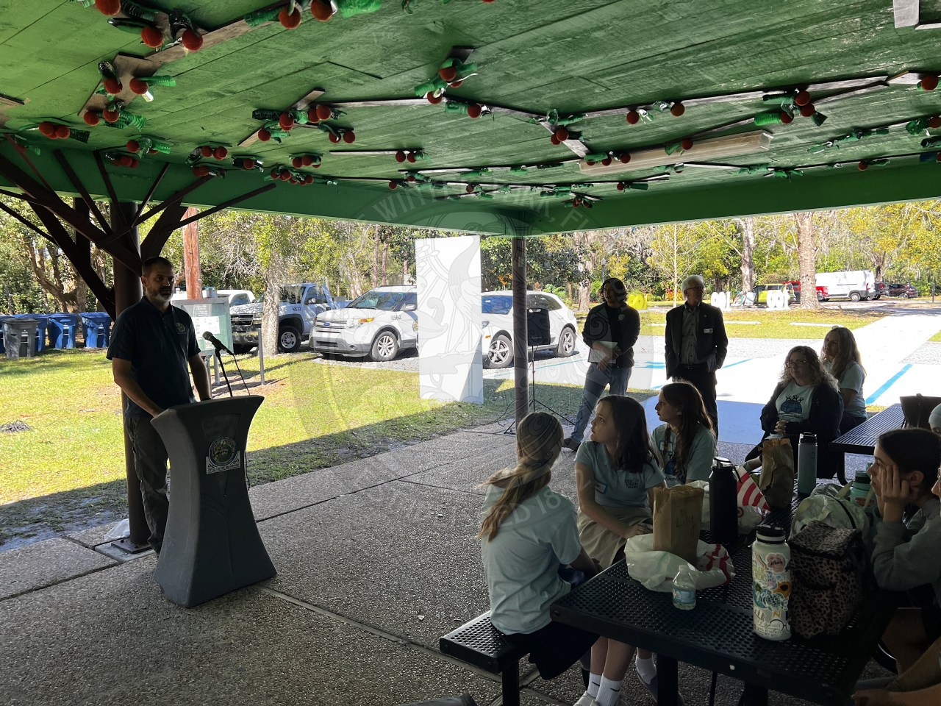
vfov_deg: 53.1
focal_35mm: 26
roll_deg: +0.7
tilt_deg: -4.1
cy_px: 353
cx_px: 470
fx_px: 707
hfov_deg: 67.3
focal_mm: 5.7
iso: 50
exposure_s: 1/666
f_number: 1.5
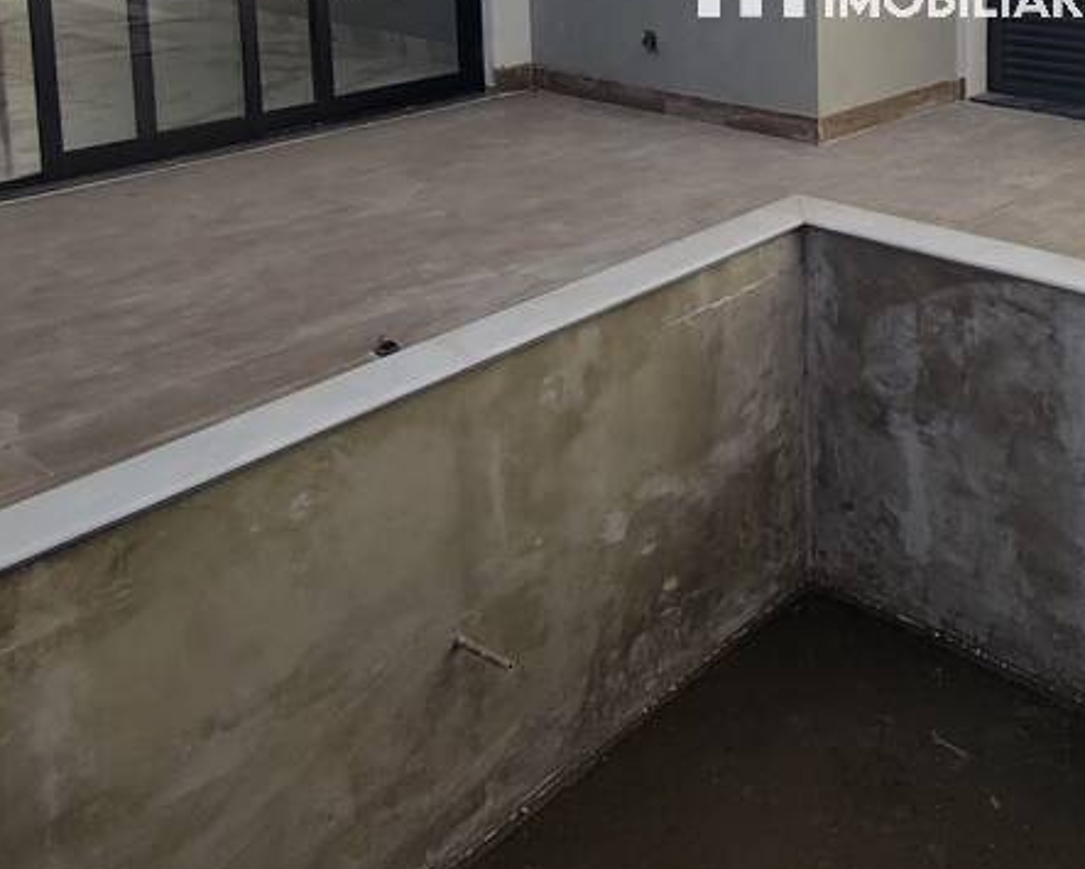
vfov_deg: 34.7
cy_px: -47
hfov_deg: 44.3
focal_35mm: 38
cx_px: 945
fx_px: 1221
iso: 100
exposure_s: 1/365
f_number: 2.2
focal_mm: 2.35
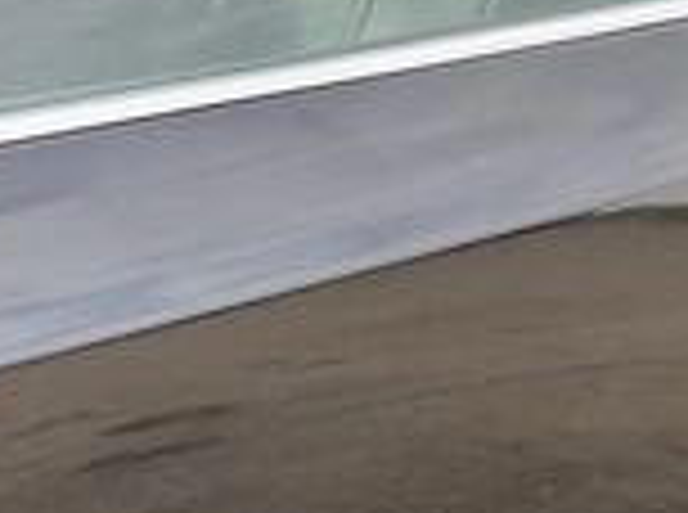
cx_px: 414
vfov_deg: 19.0
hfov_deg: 25.7
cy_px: 464
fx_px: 1507
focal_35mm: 76
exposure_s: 1/213
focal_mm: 3
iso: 25
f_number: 1.8
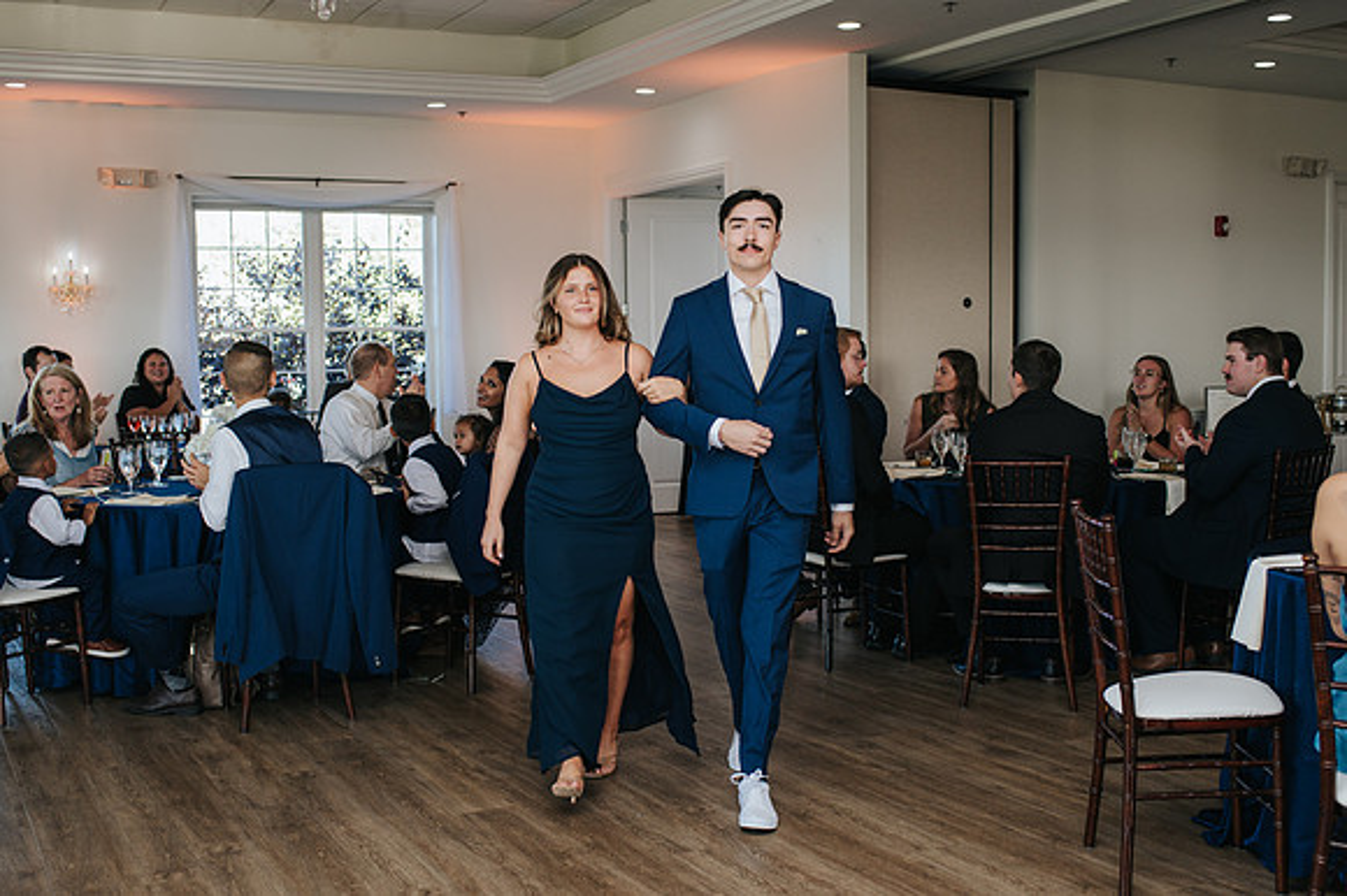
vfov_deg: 31.8
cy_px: 447
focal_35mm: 42
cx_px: 672
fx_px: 1575
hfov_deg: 46.3
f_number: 3.2
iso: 800
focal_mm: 35
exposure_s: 1/200
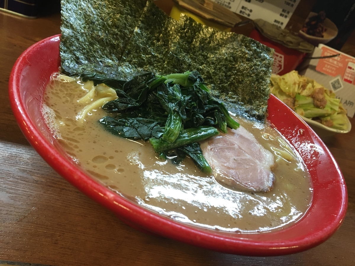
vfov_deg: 48.2
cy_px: 133
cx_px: 178
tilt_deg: -28.2
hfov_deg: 61.7
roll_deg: -22.9
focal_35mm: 29
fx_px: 297
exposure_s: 1/33
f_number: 2.2
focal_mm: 4.15
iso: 160
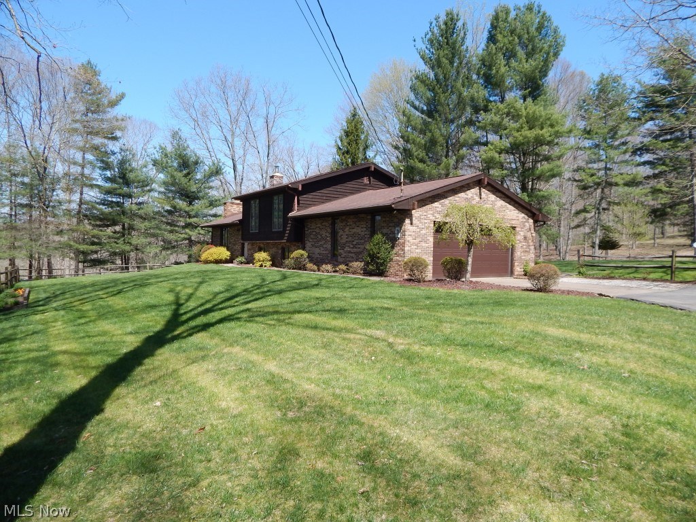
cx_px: 348
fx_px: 442
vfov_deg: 61.1
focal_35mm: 22
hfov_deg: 76.4
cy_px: 261
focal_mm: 4
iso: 125
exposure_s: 1/1000
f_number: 3
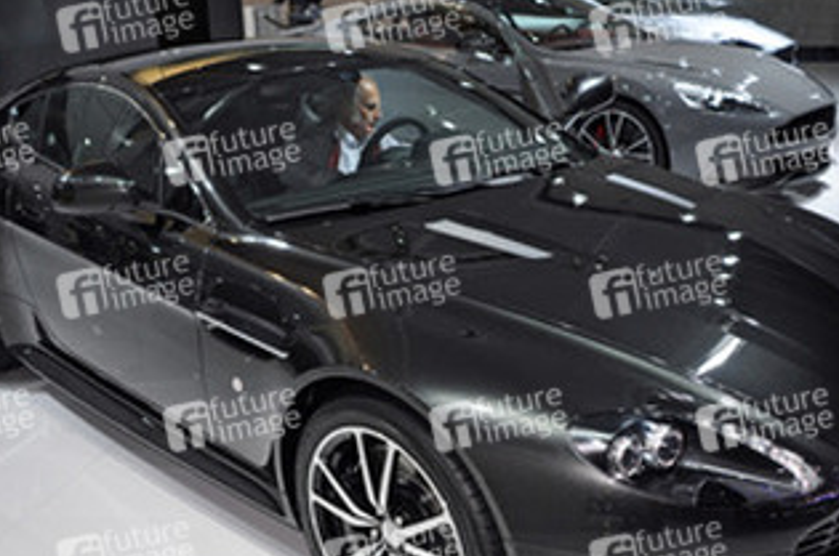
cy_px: 354
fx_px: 1001
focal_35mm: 43
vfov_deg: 30.9
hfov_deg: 45.5
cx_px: 427
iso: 400
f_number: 3.5
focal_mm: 20
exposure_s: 1/125
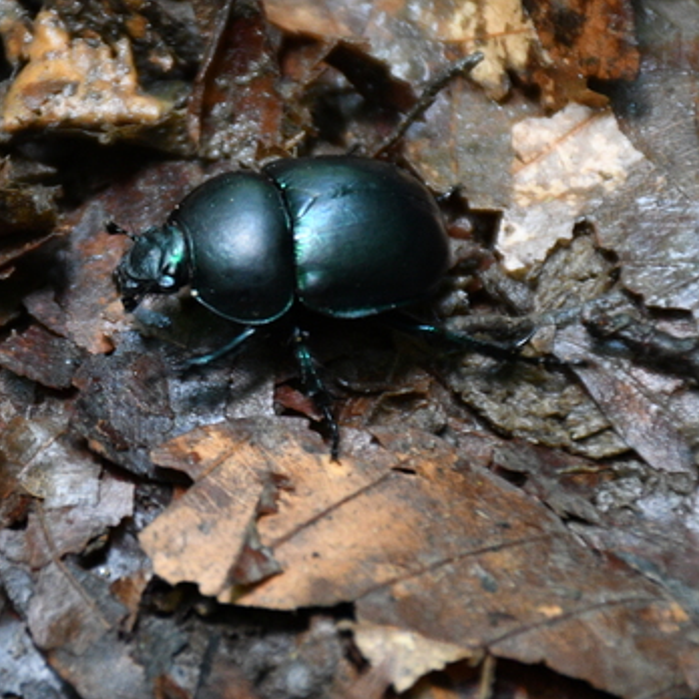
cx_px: 189
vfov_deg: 3.6
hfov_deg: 3.6
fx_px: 11240
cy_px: 241
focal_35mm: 492
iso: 2000
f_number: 5.6
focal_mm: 140
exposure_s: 1/40
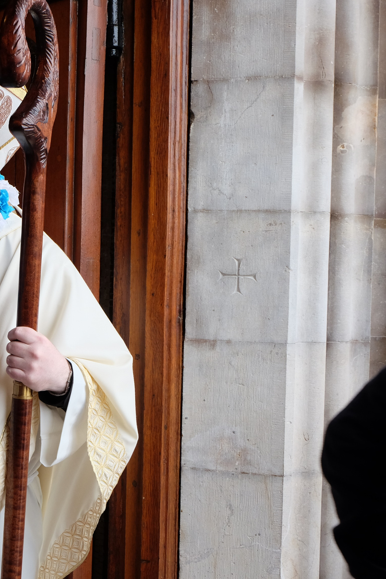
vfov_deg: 37.5
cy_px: 289
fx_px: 852
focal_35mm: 53
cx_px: -50
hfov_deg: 23.7
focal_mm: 23.2
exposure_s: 1/100
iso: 800
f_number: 5
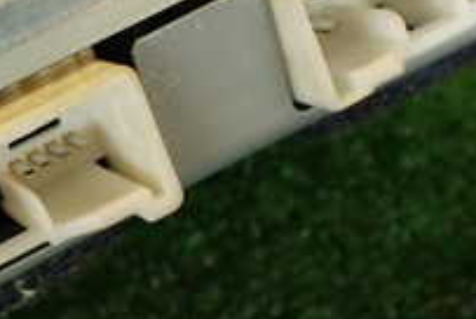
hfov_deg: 21.0
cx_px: -54
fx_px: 1218
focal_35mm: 92
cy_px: 164
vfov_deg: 14.9
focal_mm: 5.4
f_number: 2.3
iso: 160
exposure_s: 1/60
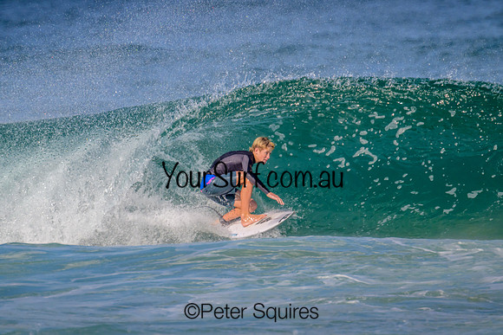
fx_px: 12204
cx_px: 228
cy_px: 152
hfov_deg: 2.4
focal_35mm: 873
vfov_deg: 1.6
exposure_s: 1/2000
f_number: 11
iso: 900
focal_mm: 800
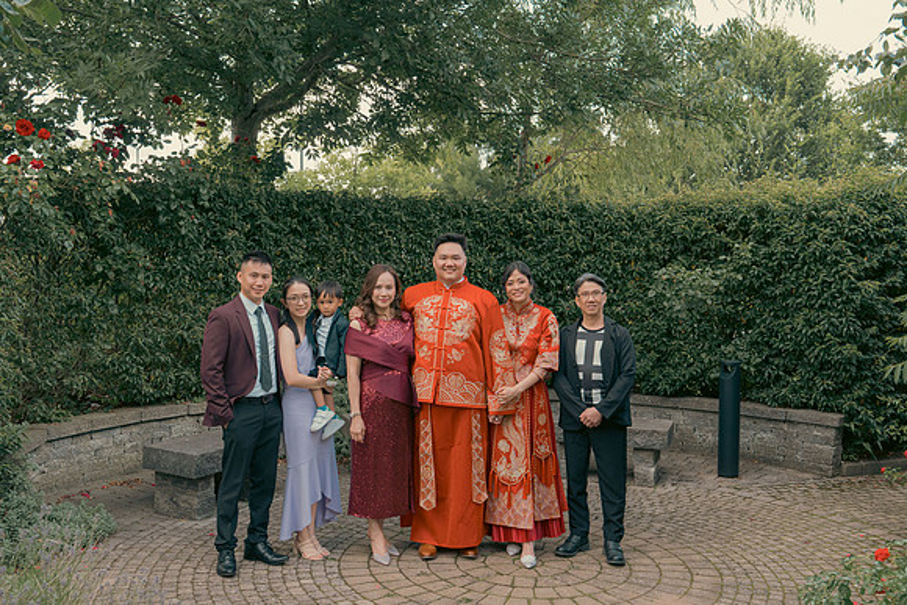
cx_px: 454
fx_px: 932
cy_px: 302
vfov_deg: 36.0
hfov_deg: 51.9
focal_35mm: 37
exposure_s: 1/160
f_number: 5.6
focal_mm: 37
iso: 500
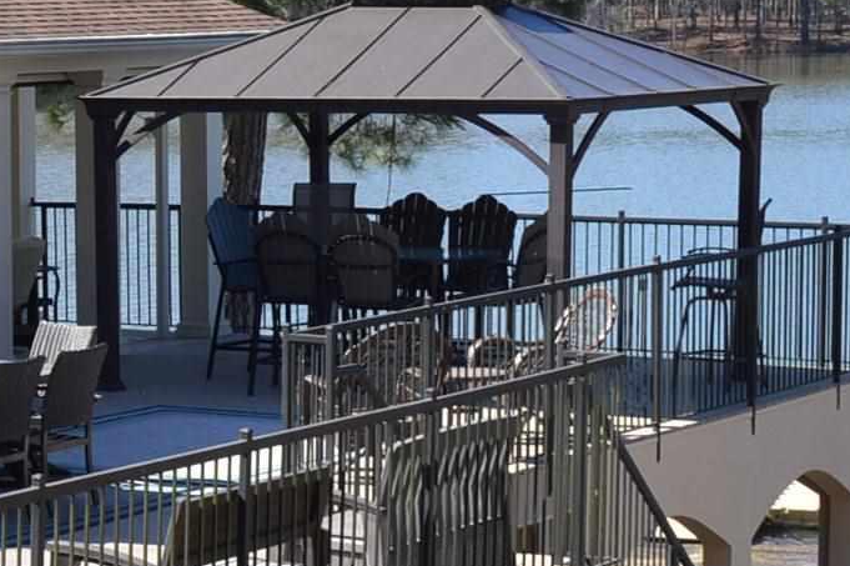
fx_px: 3284
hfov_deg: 13.9
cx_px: -392
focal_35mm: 139
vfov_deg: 9.8
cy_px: 375
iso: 100
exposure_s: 1/200
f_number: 7.1
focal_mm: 21
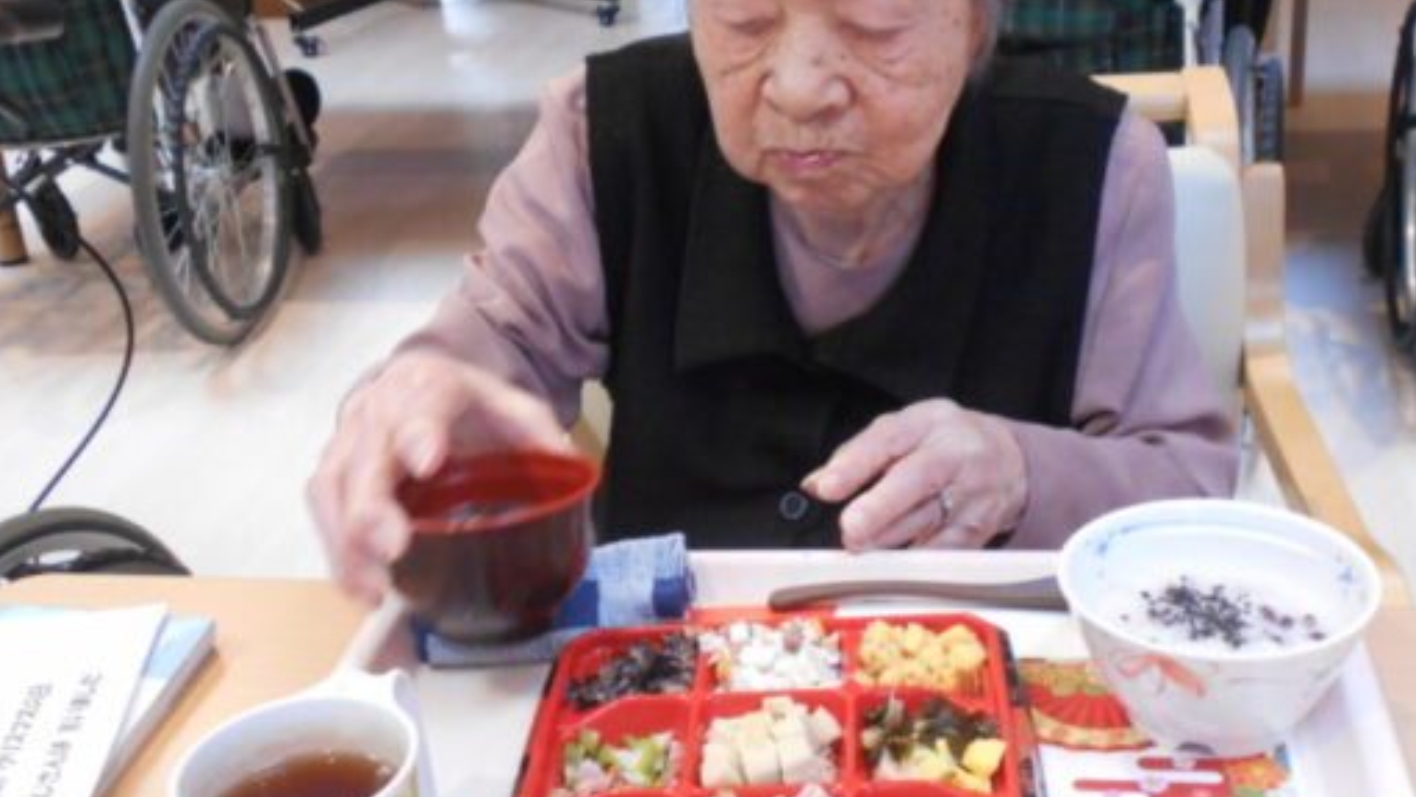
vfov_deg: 24.0
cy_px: 392
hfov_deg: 41.2
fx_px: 1878
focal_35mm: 50
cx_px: 808
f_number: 3.9
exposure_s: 1/30
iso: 320
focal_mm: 6.7
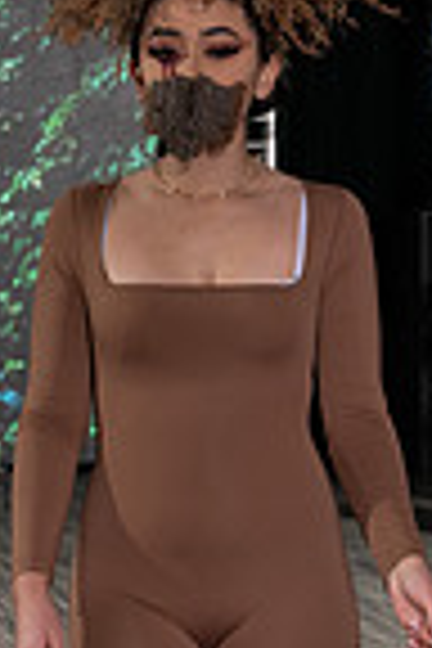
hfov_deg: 5.5
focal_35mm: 250
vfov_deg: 8.2
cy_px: 562
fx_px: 4500
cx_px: 225
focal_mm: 80
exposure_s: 1/125
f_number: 8
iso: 1600
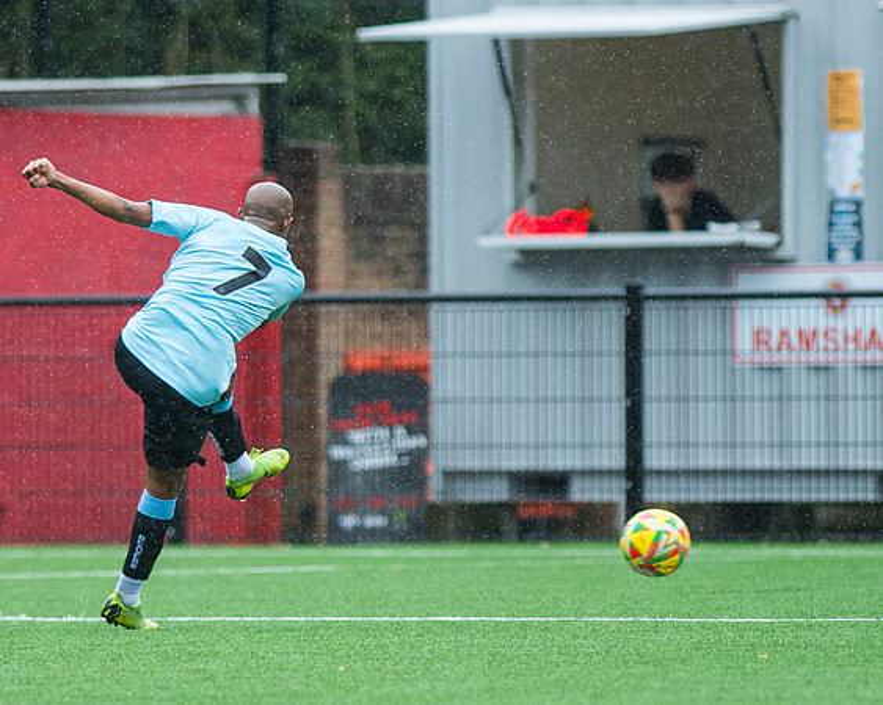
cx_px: 228
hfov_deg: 2.3
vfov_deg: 1.8
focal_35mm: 857
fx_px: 22381
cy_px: 418
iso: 400
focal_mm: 300
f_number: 2.8
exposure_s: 1/1600
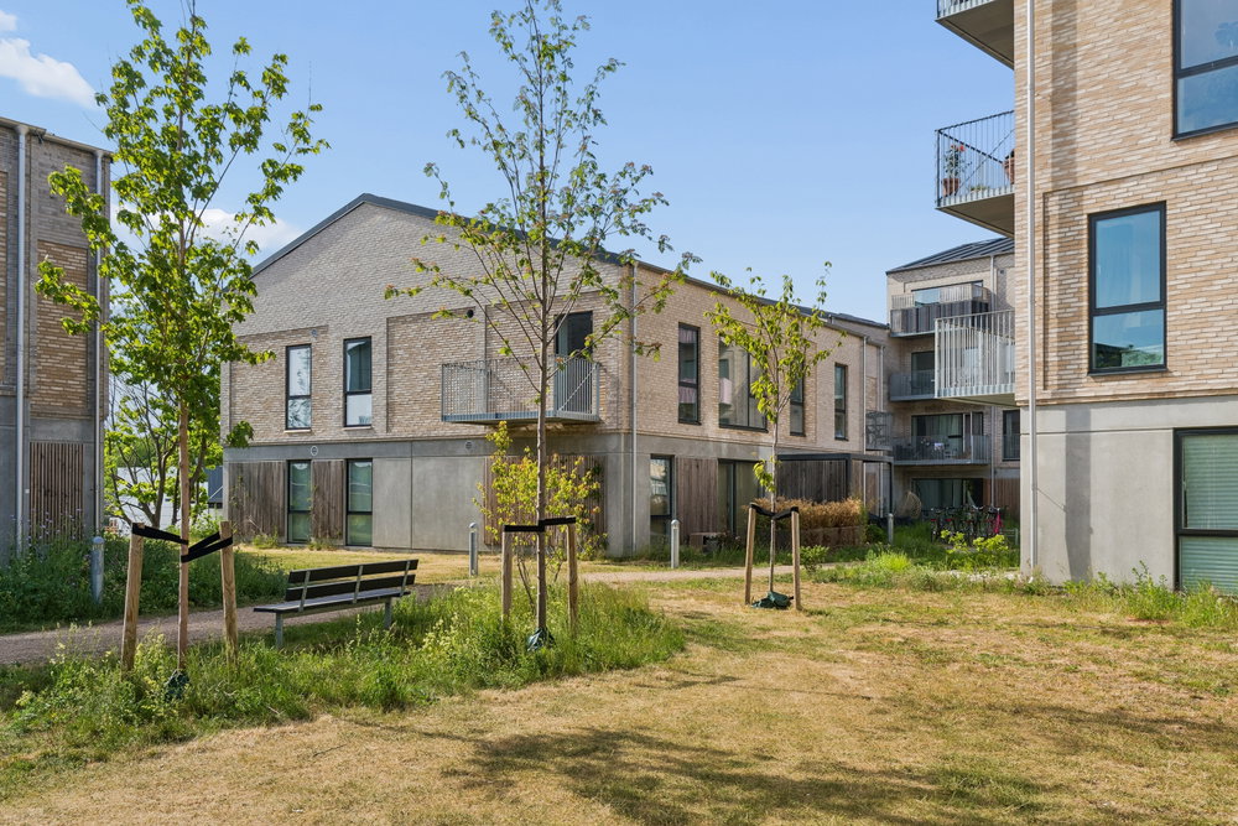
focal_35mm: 30
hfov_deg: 61.9
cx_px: 619
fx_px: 1032
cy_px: 413
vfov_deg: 43.6
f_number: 8
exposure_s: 1/160
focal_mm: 20
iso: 200
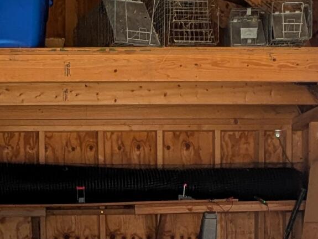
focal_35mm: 73
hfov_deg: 26.4
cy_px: 267
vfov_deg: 19.3
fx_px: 671
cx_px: 95
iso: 41
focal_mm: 1.85
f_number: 2.2
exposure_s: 1/138
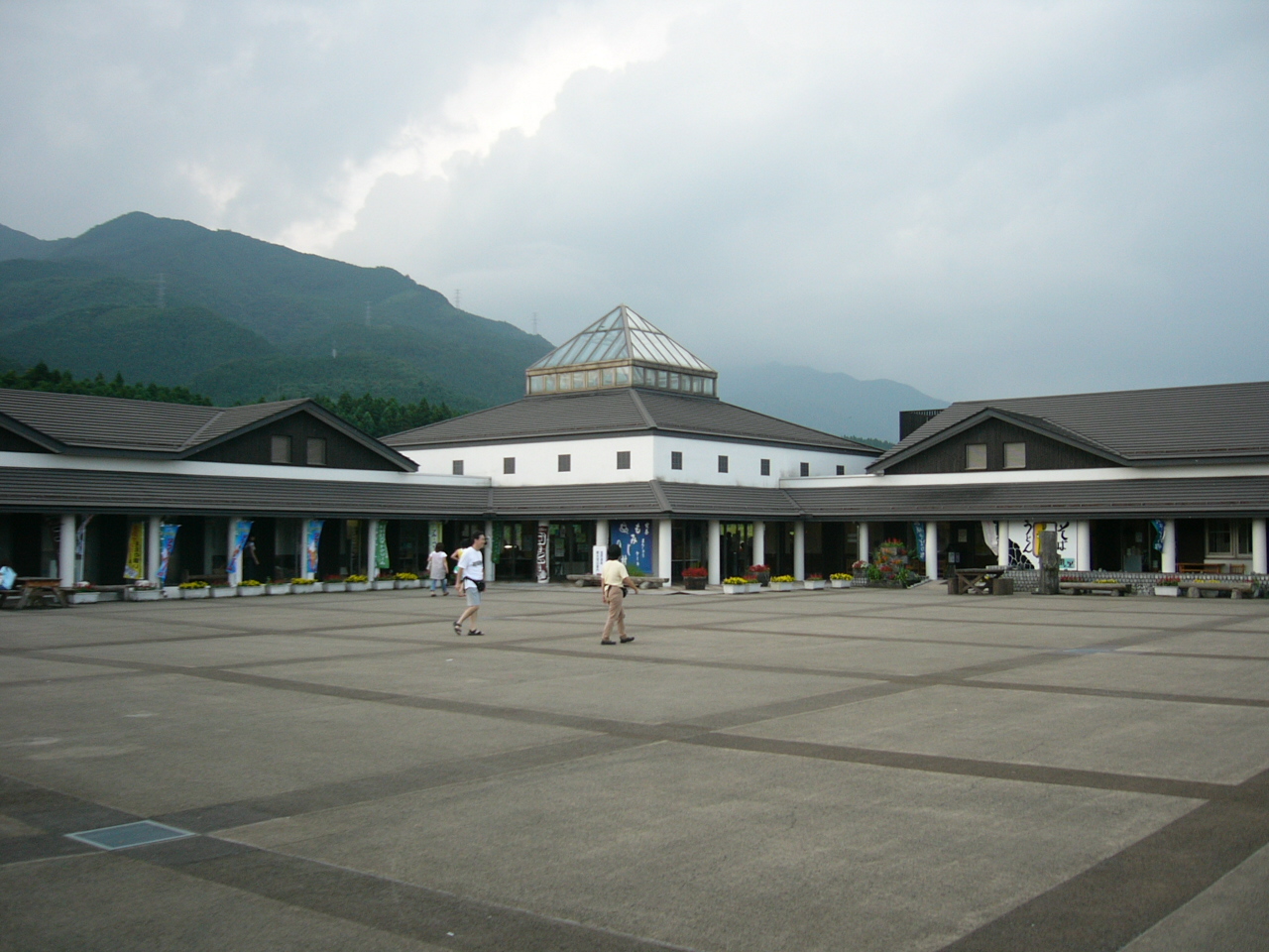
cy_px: 476
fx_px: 1283
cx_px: 634
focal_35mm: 35
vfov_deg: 40.7
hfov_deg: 52.6
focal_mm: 5.8
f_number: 2.8
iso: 50
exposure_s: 1/200
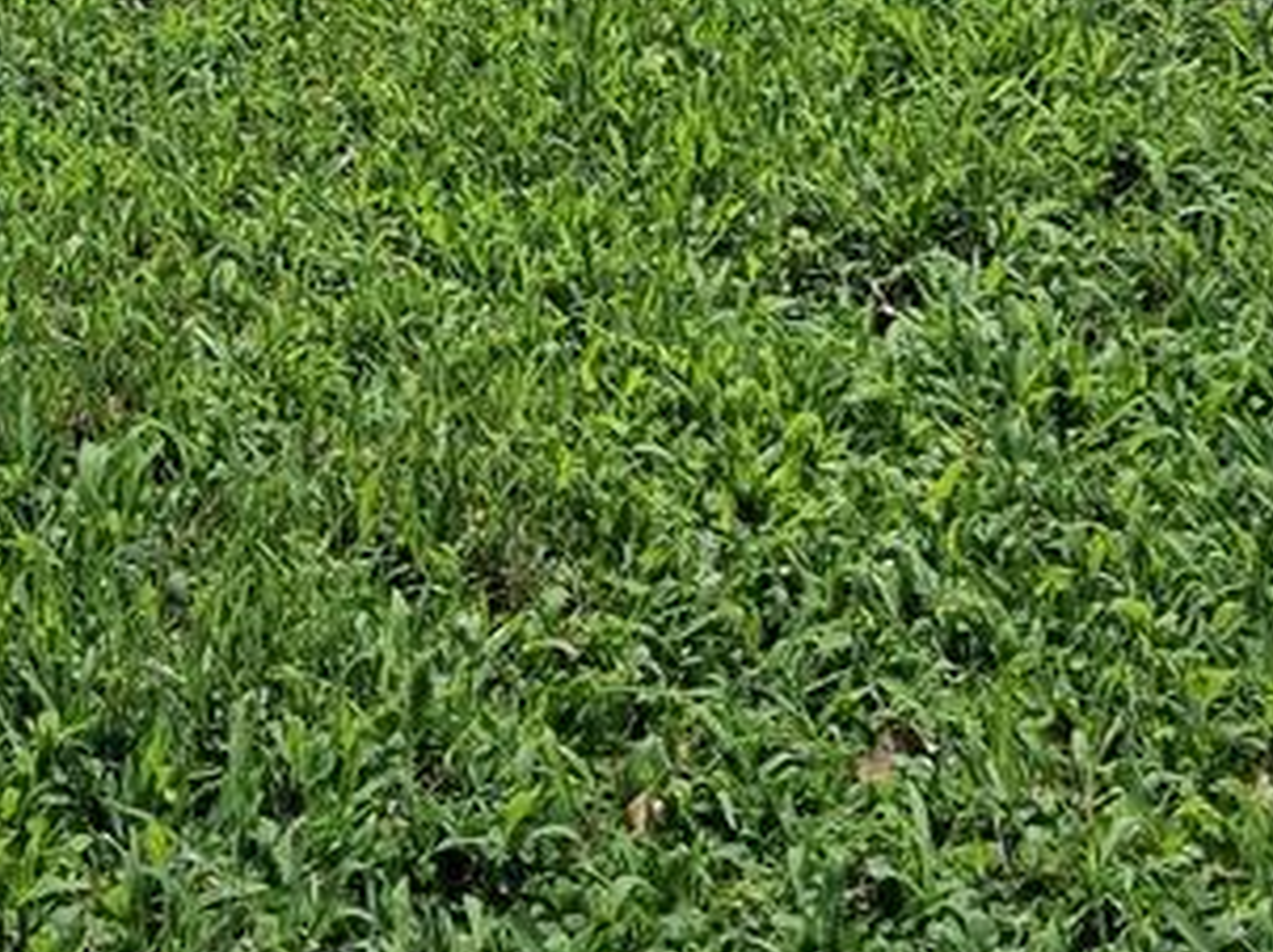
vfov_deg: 13.2
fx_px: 3417
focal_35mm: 93
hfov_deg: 20.8
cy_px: -1087
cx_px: 240
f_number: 1.8
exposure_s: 1/693
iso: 25
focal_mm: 3.98
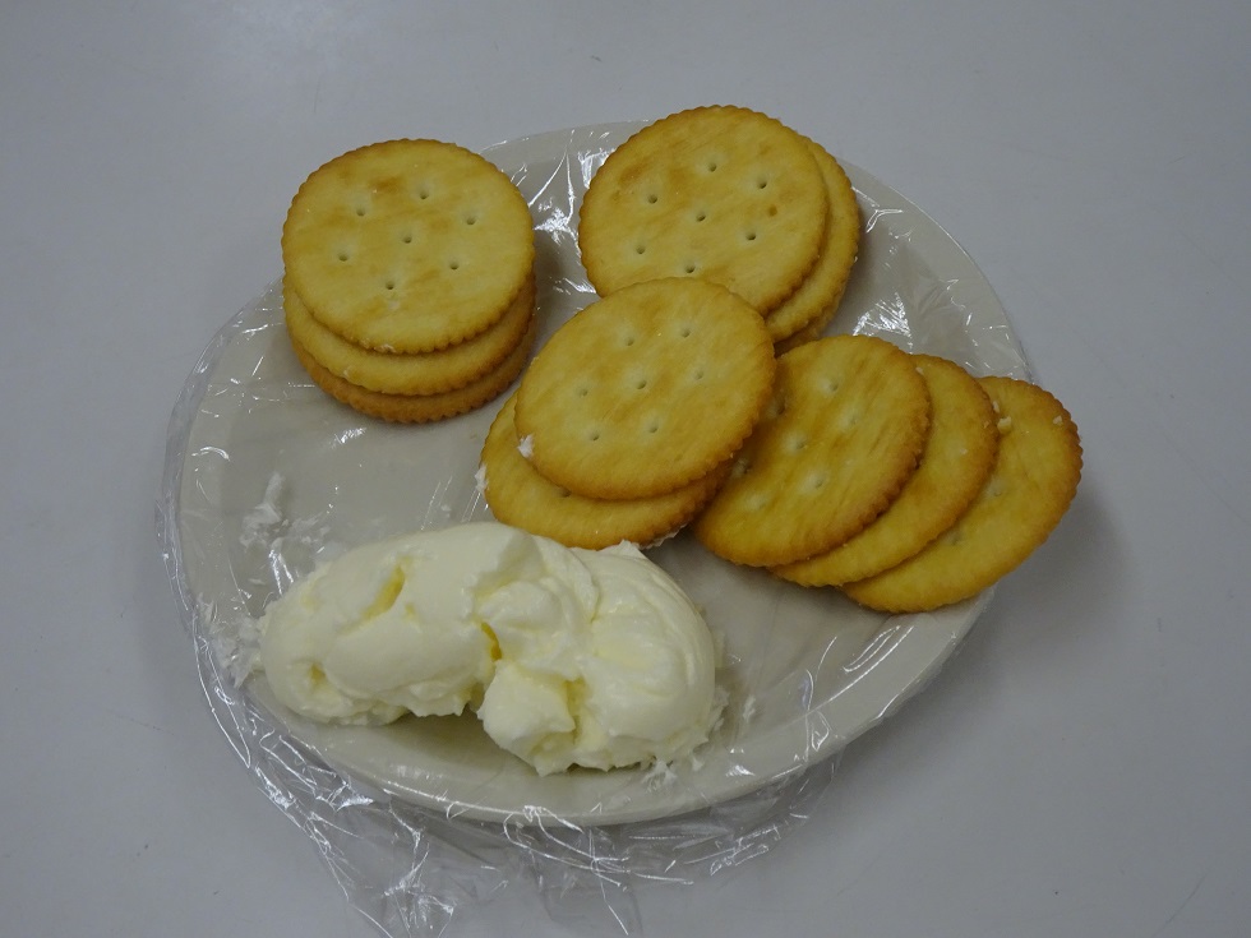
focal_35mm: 54
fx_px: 1952
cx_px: 626
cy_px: 469
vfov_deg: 27.0
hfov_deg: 35.5
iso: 250
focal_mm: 9.18
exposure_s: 1/60
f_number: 4.5
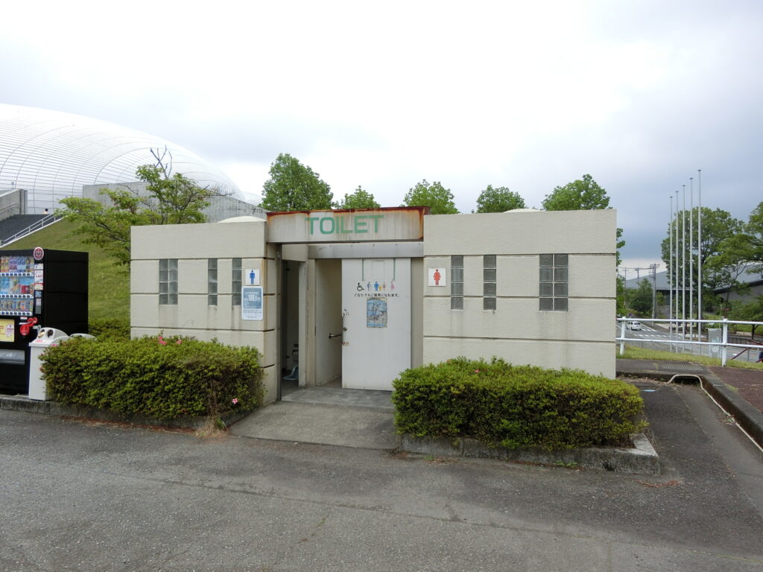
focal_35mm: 25
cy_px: 286
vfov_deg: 54.9
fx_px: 551
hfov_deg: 69.4
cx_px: 382
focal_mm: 4.5
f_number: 3.5
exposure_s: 1/250
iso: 80
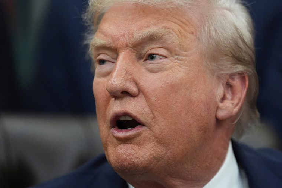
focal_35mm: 271
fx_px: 2123
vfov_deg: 5.1
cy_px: 86
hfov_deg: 7.6
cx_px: 160
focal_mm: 200
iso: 5000
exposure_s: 1/400
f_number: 2.8
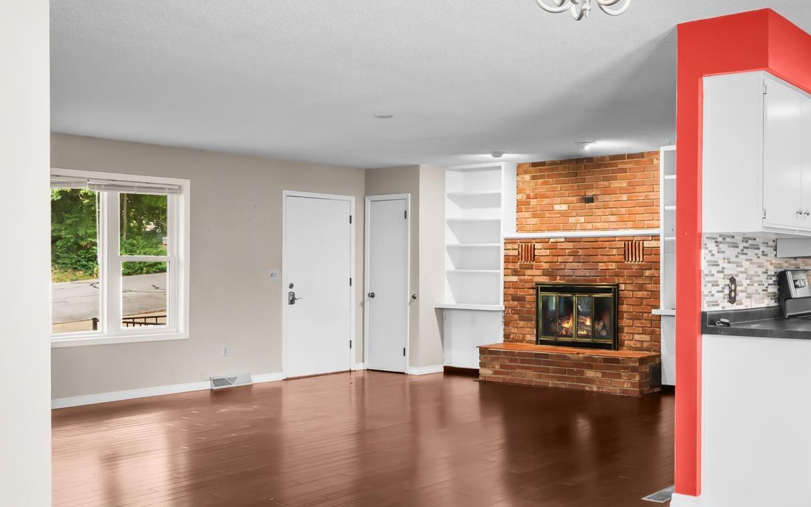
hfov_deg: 50.7
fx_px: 840
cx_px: 533
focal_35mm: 38
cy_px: 249
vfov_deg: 33.6
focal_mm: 10
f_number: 9
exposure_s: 1.3
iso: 200
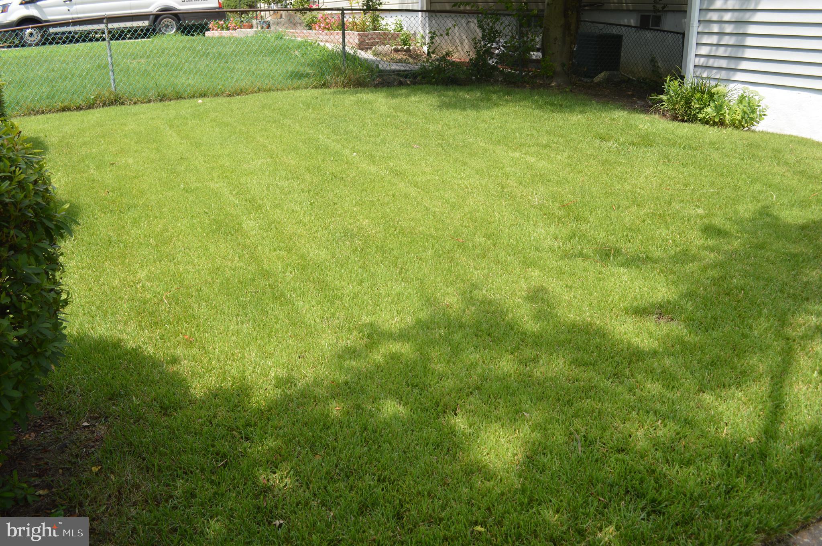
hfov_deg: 62.0
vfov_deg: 43.5
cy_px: 273
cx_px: 411
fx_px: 684
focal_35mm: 30
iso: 100
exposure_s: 1/160
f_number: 6.3
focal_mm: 20
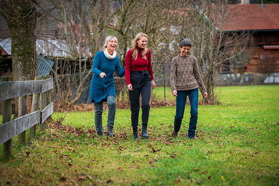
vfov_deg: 7.6
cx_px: 140
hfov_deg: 11.4
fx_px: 1395
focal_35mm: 180
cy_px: 93
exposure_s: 1/320
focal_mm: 180
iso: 800
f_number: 5
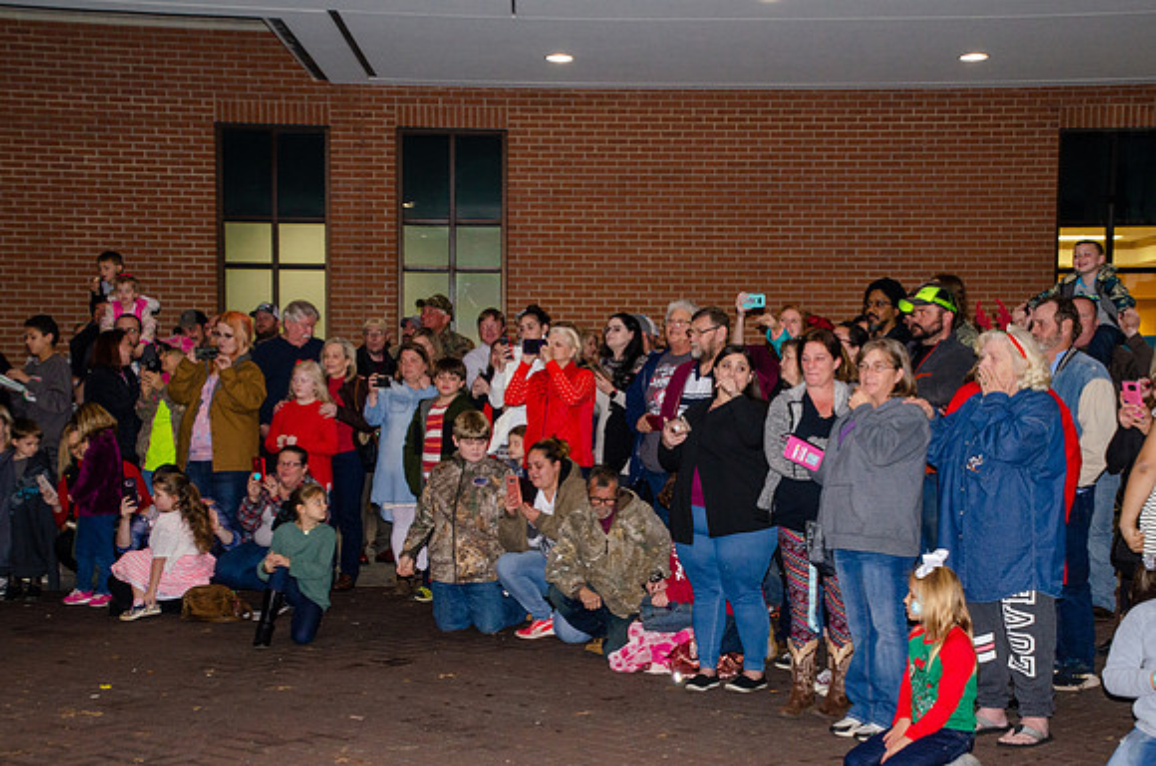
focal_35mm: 57
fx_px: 1826
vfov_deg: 23.7
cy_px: 383
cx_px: 578
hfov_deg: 35.1
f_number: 4.5
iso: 400
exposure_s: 1/60
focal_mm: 38
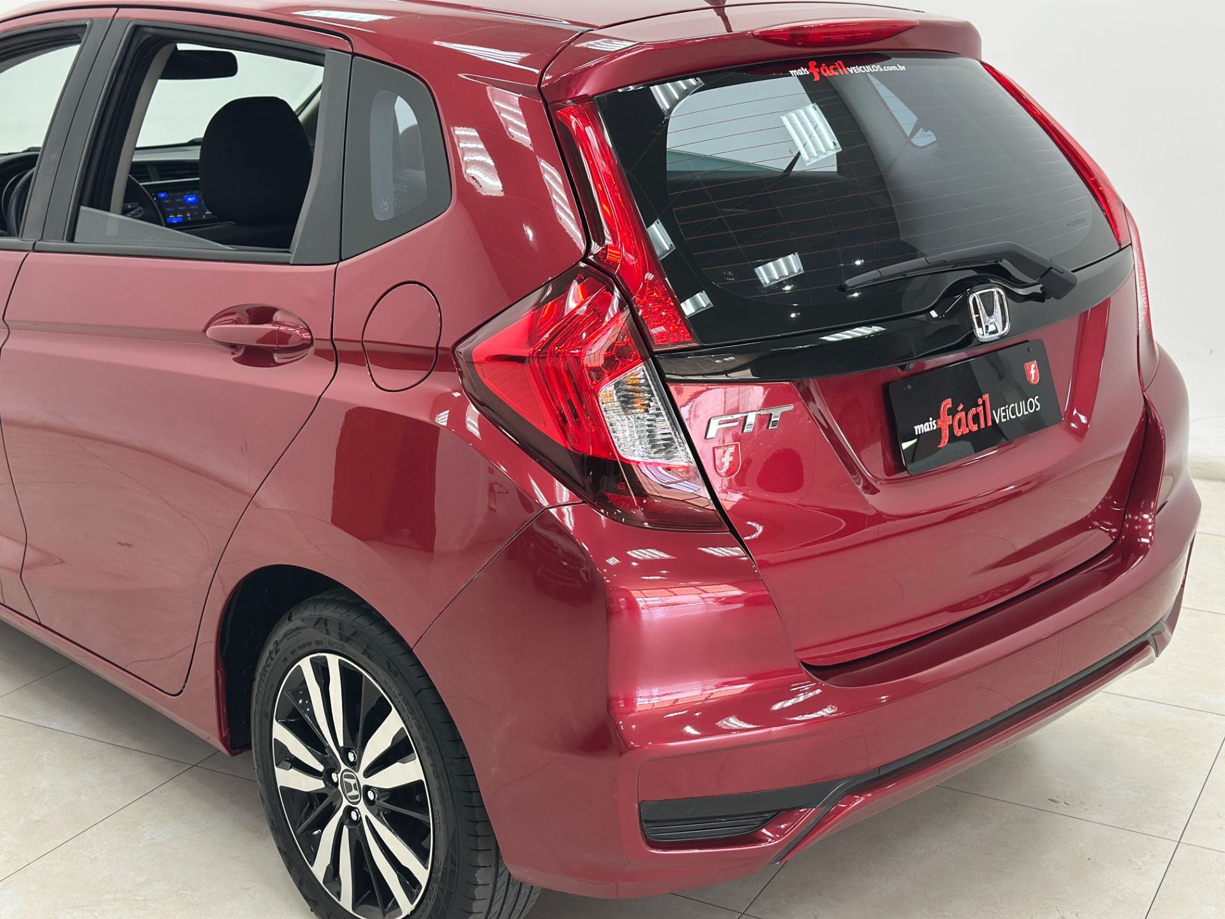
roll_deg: +0.2
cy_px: 460
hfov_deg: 39.7
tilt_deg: -15.9
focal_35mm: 48
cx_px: 612
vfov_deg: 30.3
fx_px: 1699
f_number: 1.78
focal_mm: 6.86
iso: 125
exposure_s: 1/60
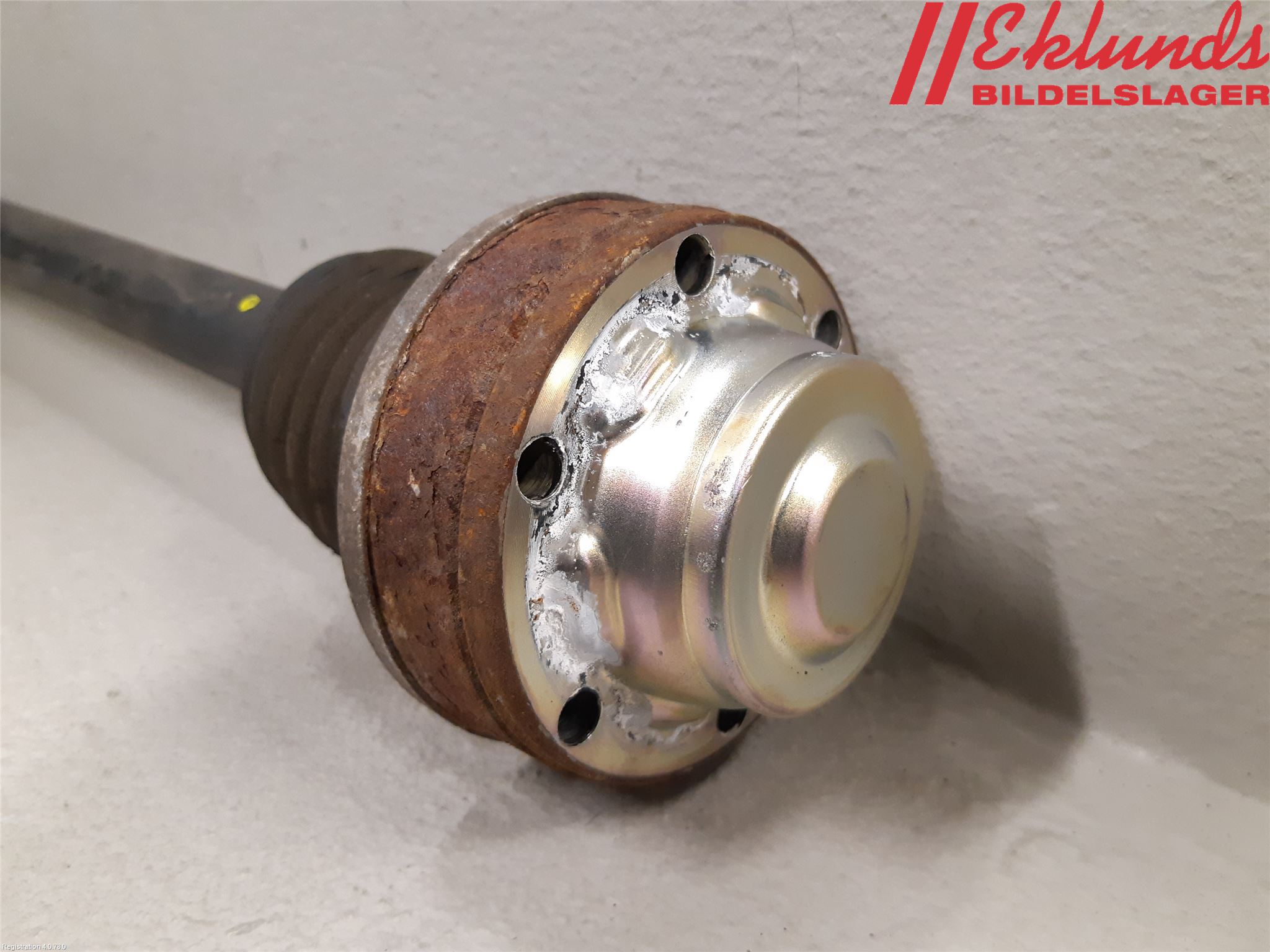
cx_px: 635
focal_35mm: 26
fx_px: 954
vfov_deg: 53.1
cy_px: 476
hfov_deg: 67.3
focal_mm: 3.93
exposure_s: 1/50
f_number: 1.7
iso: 250
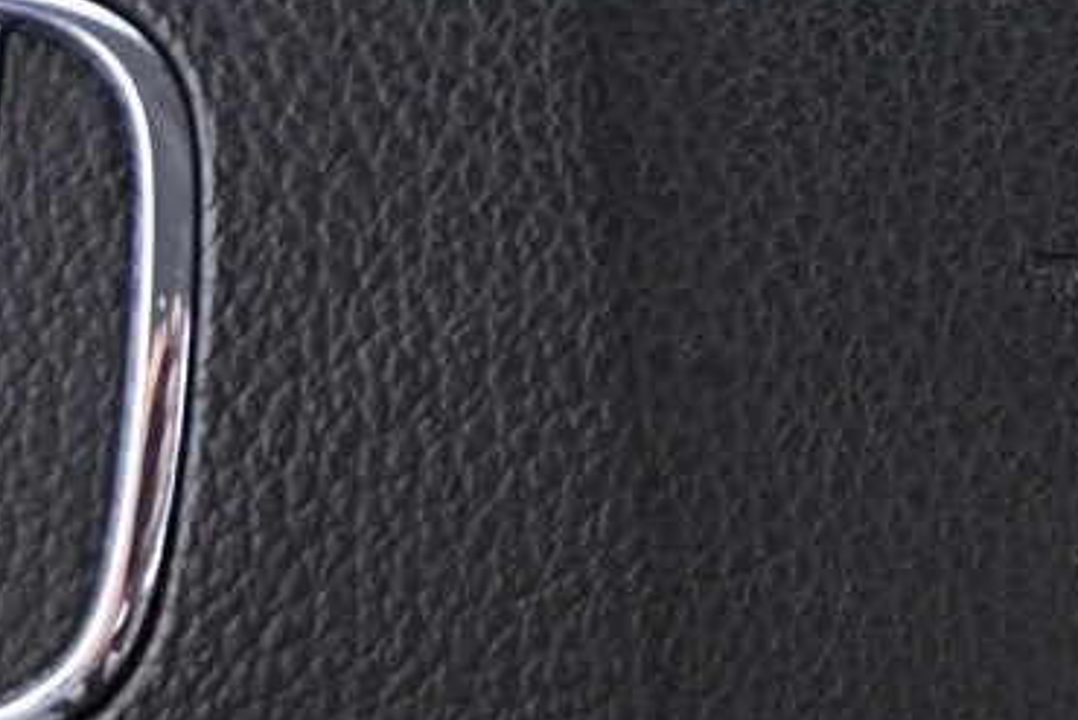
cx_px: 1967
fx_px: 3145
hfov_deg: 16.2
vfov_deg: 13.0
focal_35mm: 105
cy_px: 533
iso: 2500
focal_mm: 16
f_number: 3.5
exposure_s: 1/15
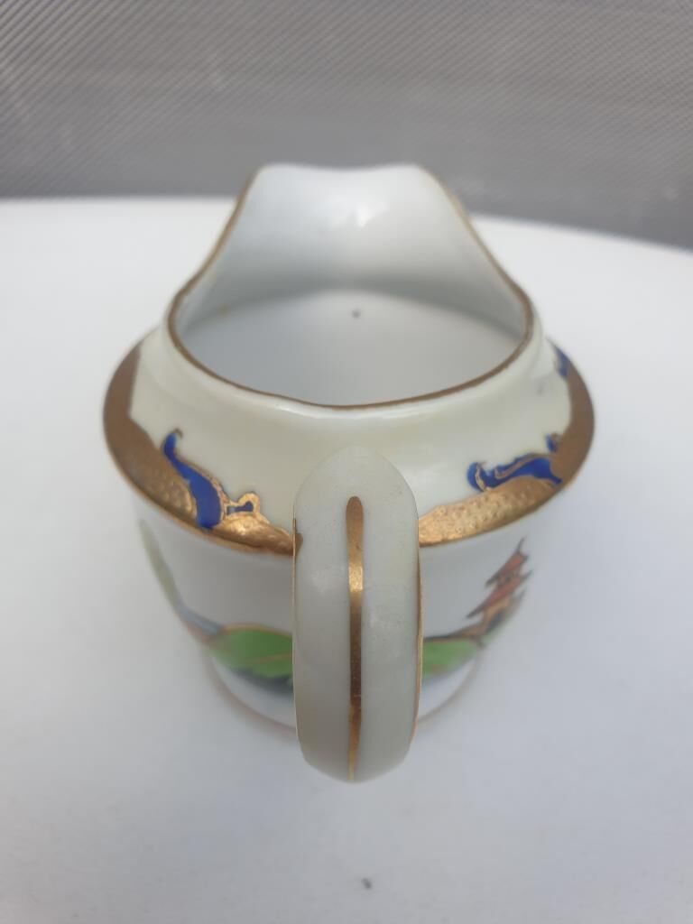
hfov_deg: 53.1
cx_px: 346
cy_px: 462
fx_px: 694
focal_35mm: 26
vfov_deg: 67.3
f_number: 2.4
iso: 50
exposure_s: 1/323
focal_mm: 4.3
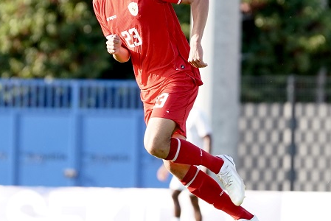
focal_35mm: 500
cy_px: 84
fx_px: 4600
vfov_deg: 2.8
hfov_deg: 4.1
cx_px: 160
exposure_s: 1/1250
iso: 320
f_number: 2.8
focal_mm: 200
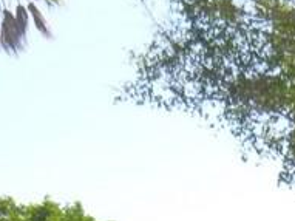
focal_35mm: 134
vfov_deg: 10.2
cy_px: 439
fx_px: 1141
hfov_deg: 13.9
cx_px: 429
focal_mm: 4.5
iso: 160
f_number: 3.9
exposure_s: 1/320
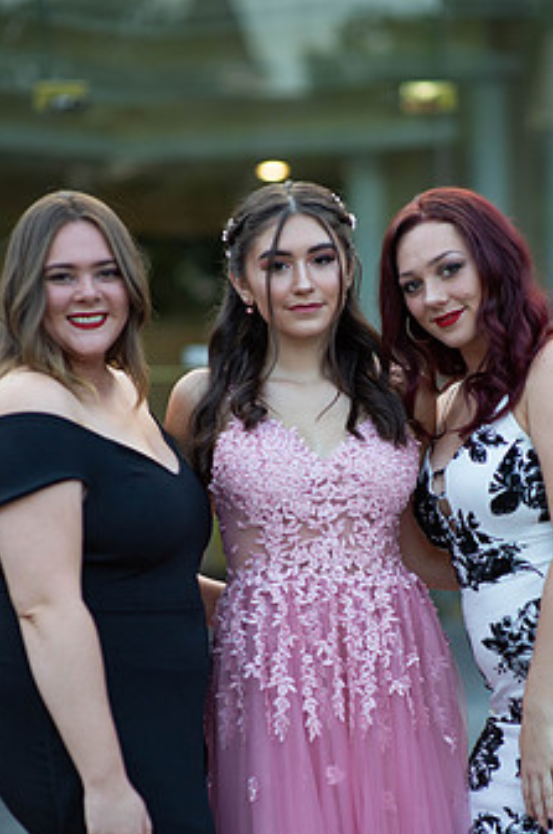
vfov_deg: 17.9
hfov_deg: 12.0
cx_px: 316
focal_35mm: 114
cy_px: 554
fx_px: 2635
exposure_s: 1/800
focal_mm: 85
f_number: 2
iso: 250
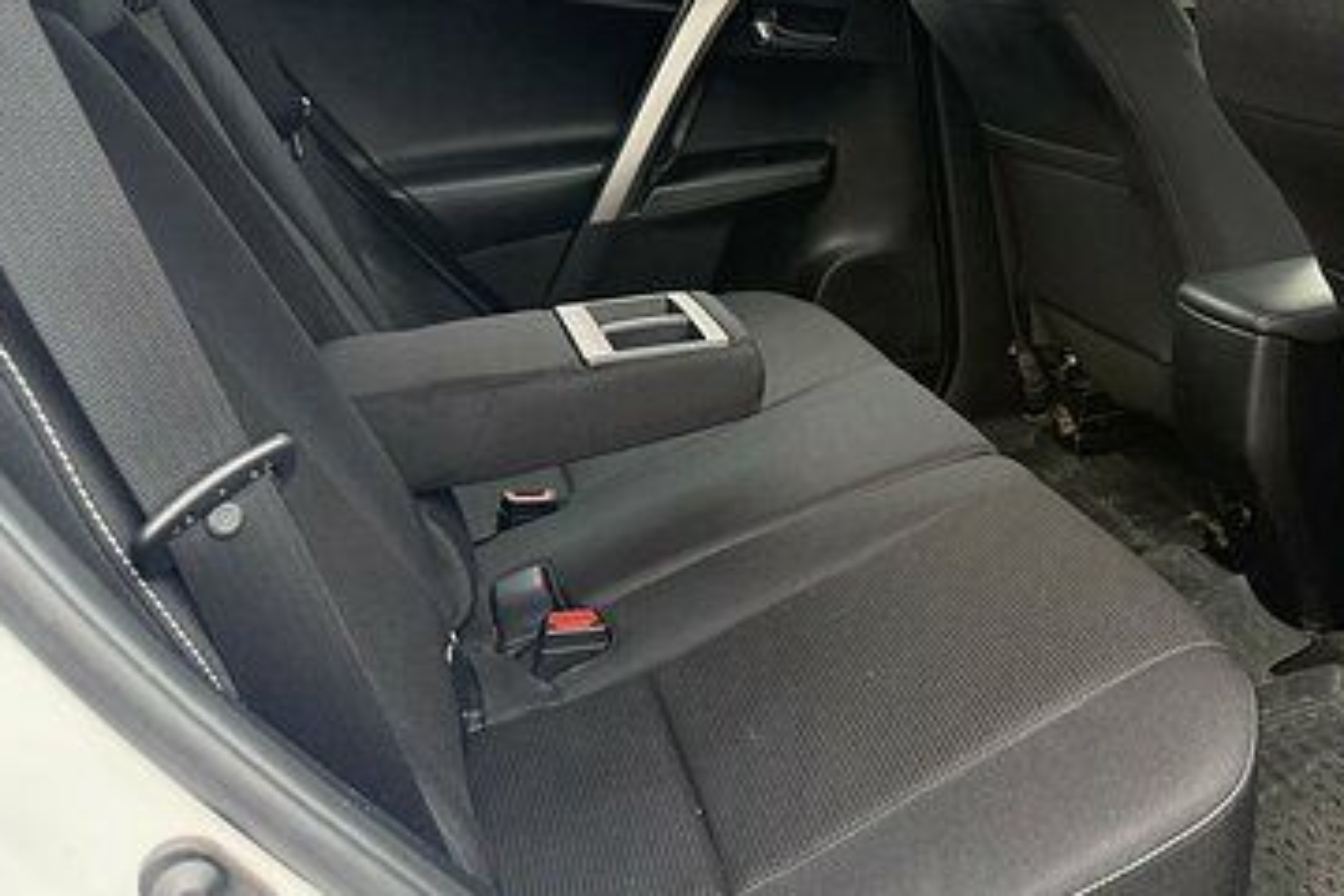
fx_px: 1419
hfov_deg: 49.0
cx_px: 982
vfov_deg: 34.6
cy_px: 263
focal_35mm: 38
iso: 200
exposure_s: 1/140
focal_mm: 6.76
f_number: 1.78
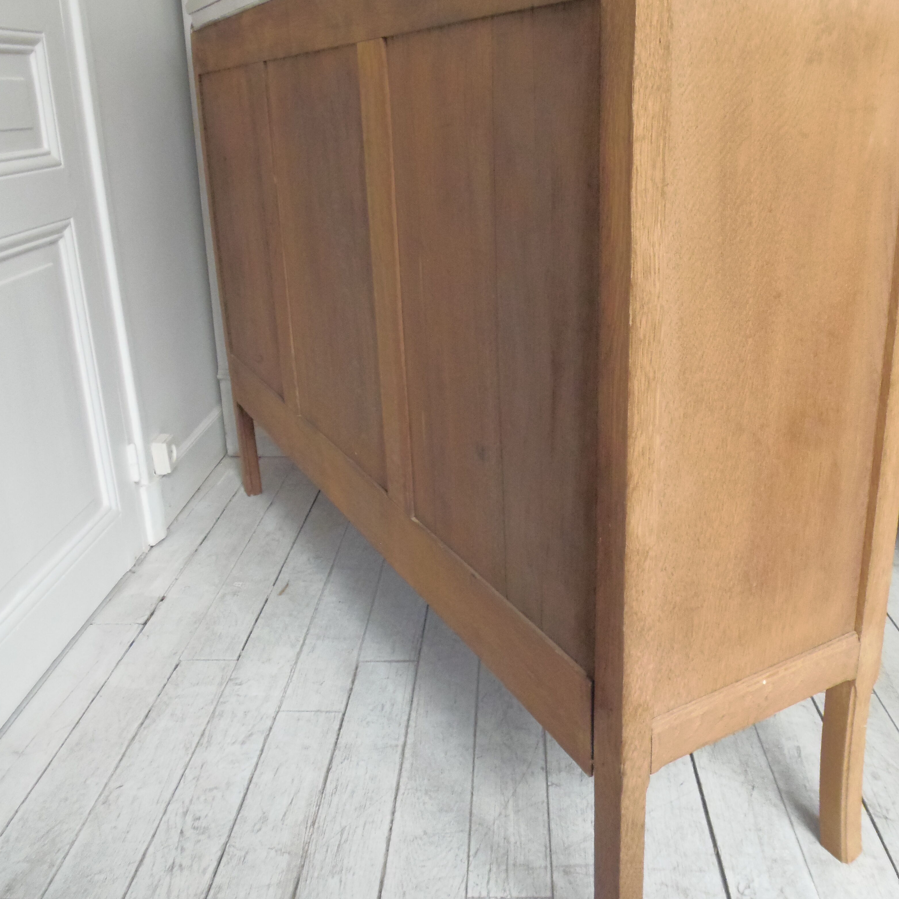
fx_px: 852
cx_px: 439
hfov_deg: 55.6
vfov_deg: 55.2
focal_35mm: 29
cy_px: 353
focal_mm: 4.3
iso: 400
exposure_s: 1/30
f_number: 2.9
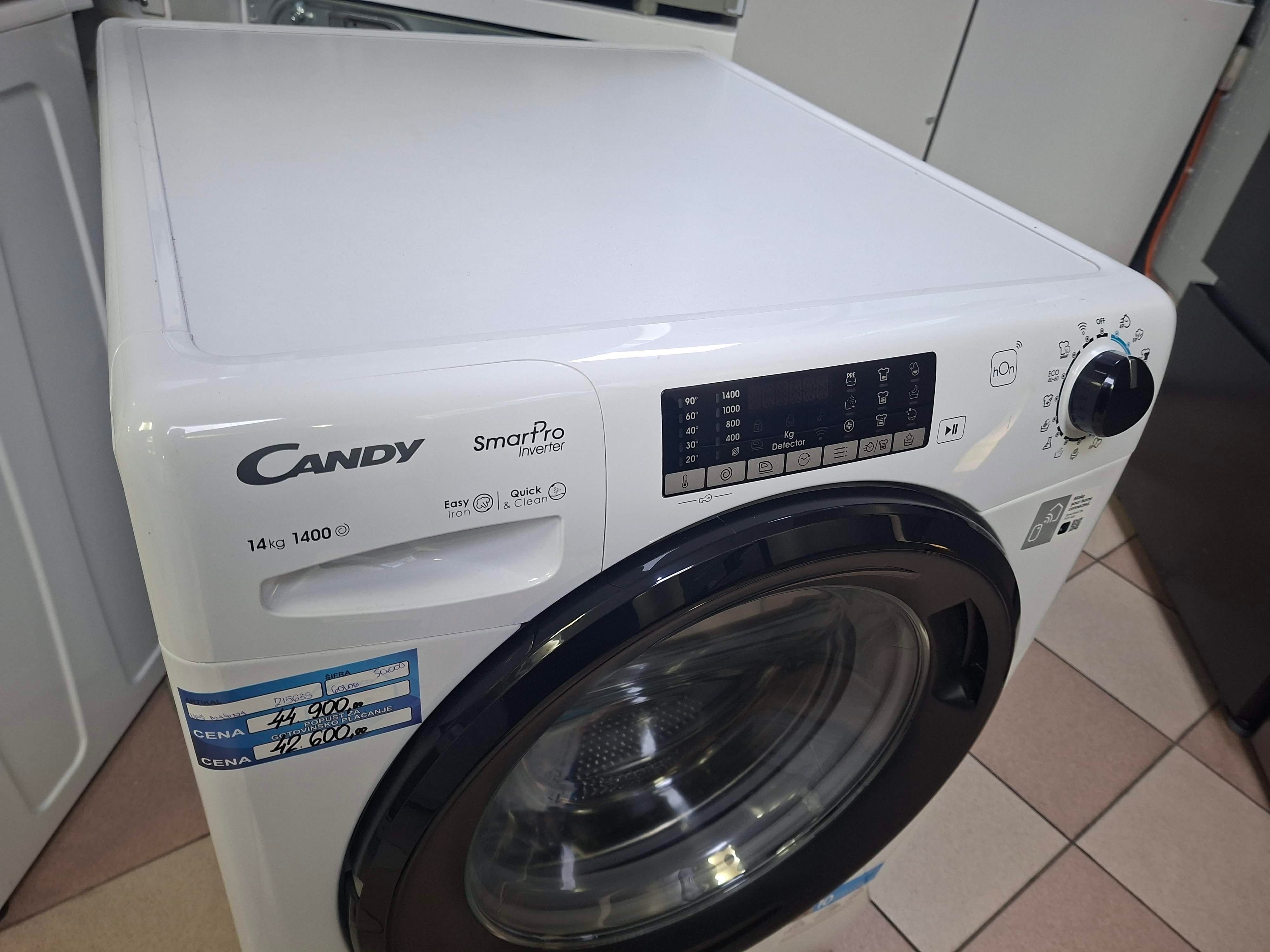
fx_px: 844
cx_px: 635
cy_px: 476
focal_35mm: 23
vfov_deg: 58.9
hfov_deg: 73.9
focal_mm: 5.54
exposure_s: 1/50
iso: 200
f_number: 1.8
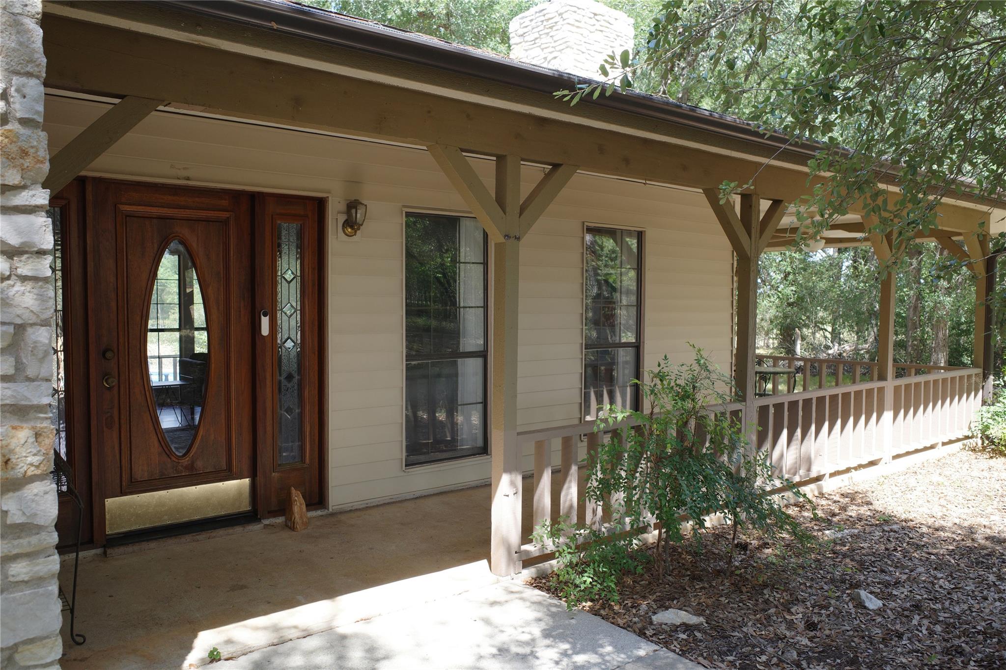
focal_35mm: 28
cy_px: 335
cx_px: 503
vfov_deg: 46.4
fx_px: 782
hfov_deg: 65.5
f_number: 3.5
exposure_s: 1/200
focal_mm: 18.3
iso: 200
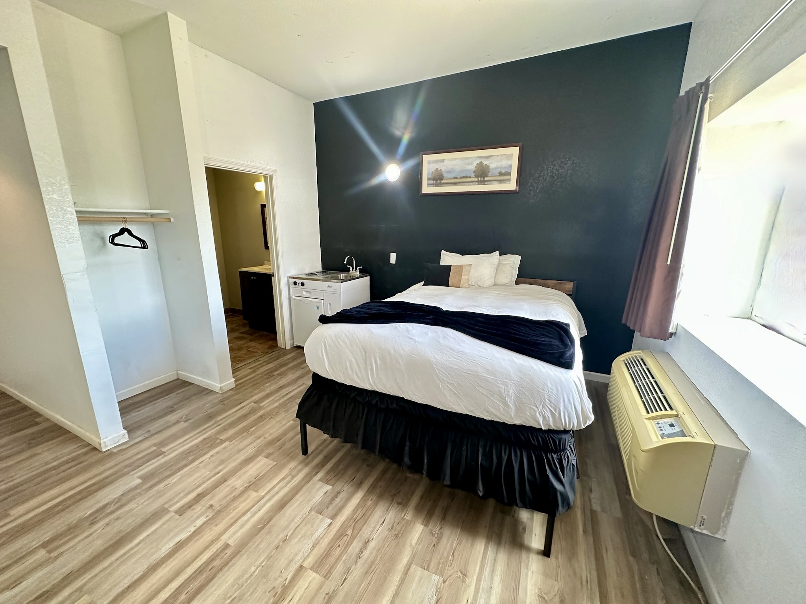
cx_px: 403
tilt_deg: -13.6
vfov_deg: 85.7
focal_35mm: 14
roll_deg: -0.7
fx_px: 326
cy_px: 302
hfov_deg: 102.1
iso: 320
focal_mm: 2.22
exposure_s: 1/60
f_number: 2.2
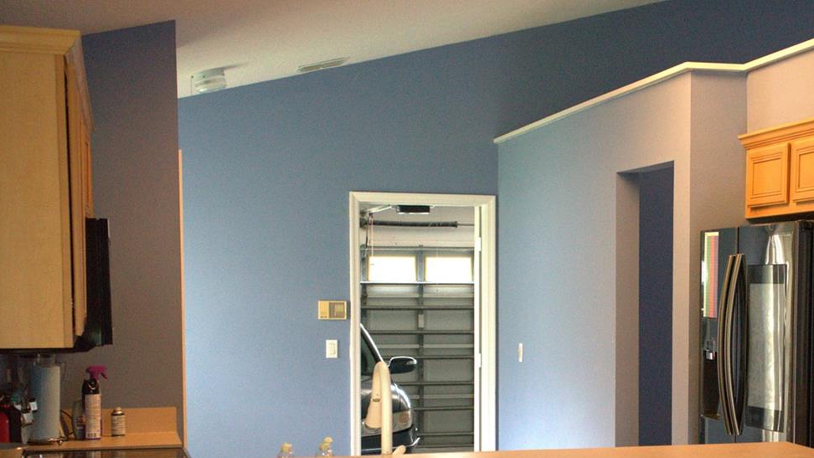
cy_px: 394
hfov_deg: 30.2
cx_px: 584
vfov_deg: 17.3
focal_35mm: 69
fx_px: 1489
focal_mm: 40
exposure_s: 1/160
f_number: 4
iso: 2500
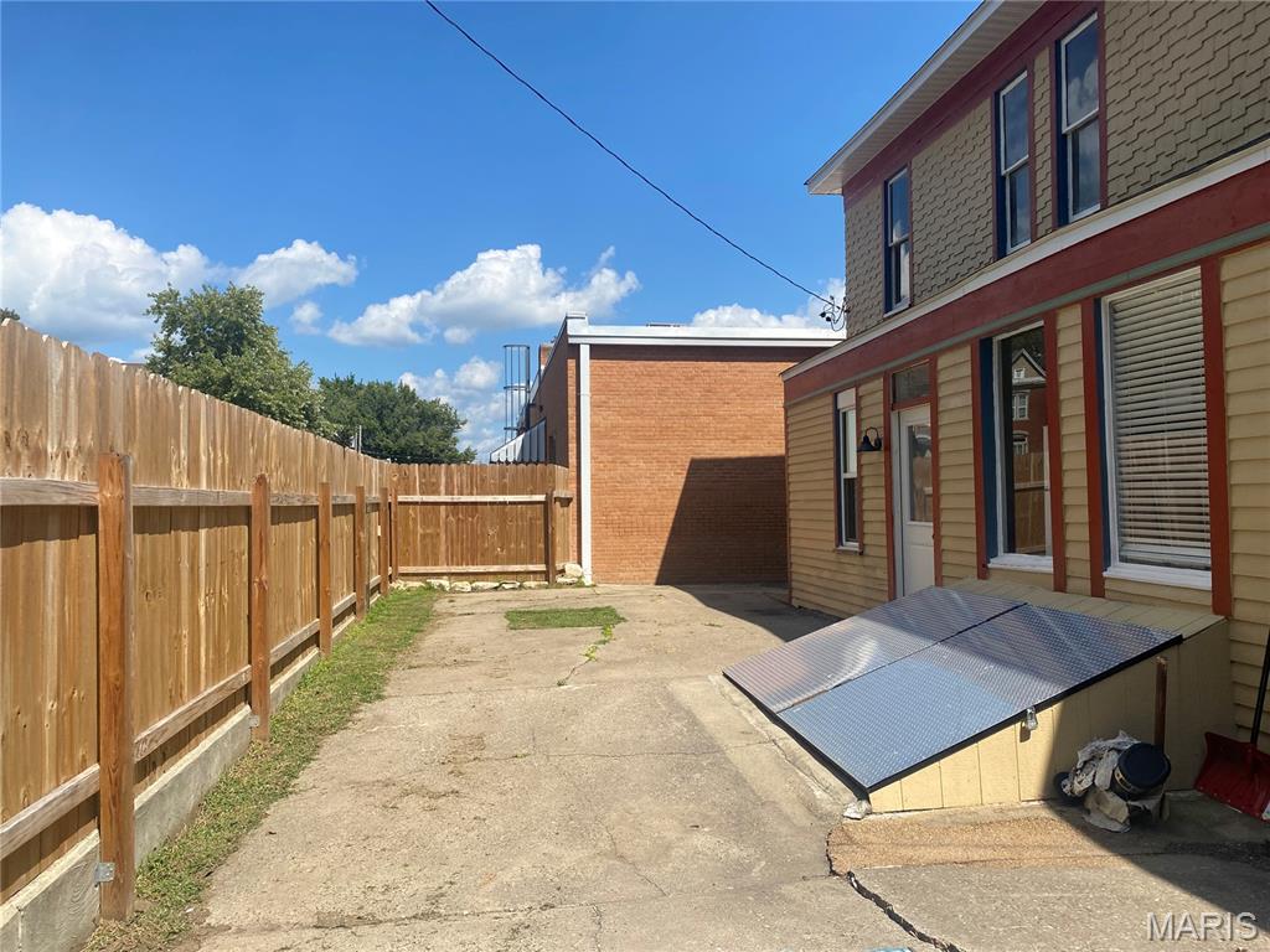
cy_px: 476
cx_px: 635
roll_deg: +2.9
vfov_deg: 53.1
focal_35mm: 26
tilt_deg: +2.2
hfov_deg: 67.3
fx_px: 954
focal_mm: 4.25
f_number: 1.8
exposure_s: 1/3125
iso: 32
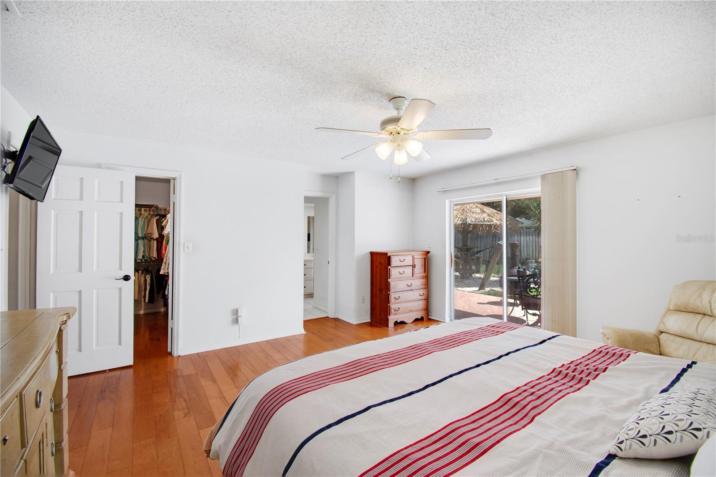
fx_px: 298
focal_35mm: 15
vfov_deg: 77.3
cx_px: 358
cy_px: 238
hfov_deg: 100.4
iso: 100
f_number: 7.1
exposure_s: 1/1000
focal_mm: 10
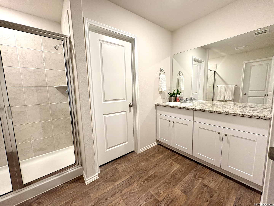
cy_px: 103
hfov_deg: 102.1
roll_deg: +1.5
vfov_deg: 85.7
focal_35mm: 14
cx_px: 137
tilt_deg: -6.9
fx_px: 111
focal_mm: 2.22
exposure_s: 1/60
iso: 200
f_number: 2.2
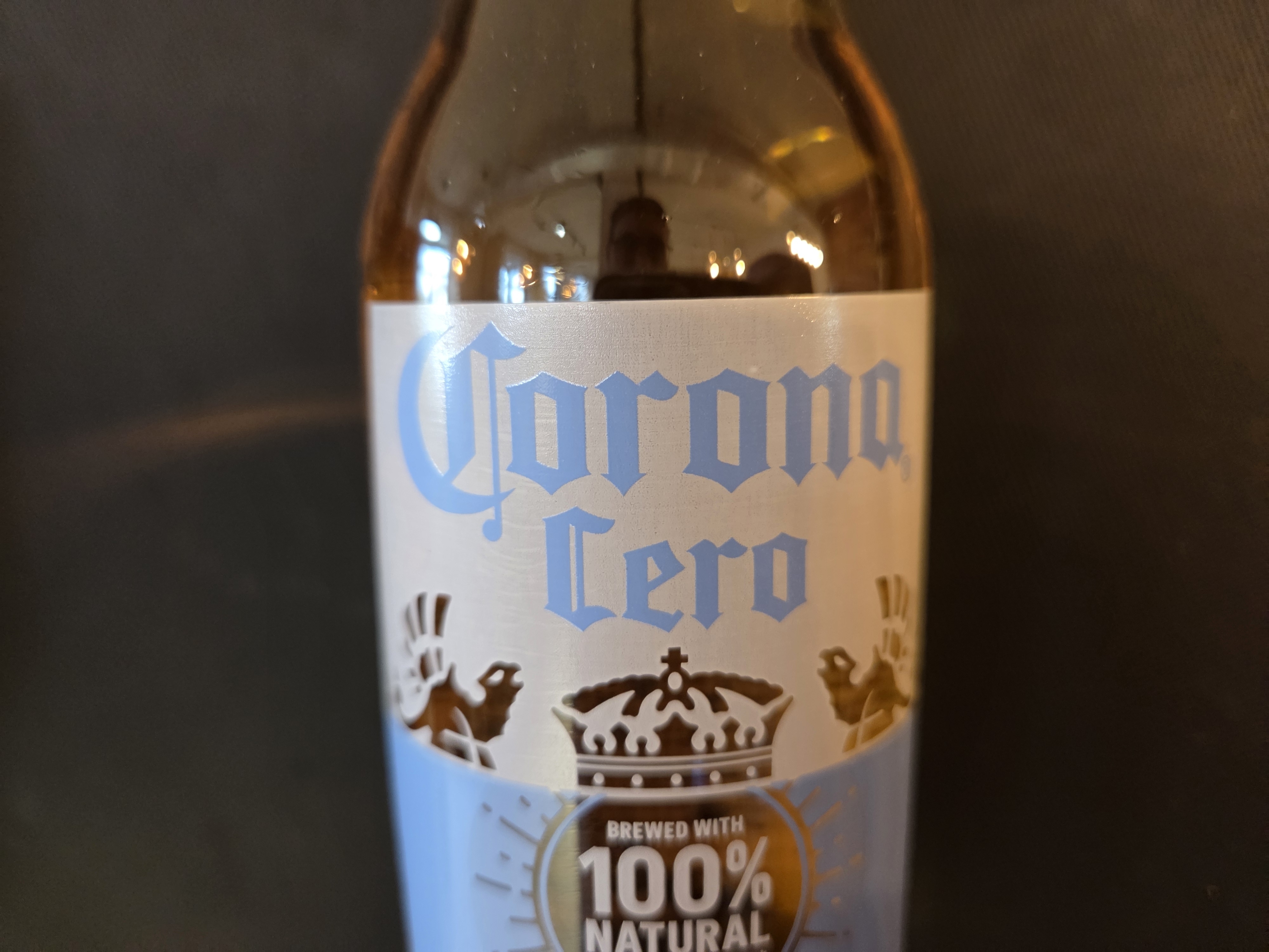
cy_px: 476
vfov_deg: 58.9
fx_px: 843
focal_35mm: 23
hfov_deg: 73.9
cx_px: 634
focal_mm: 5.4
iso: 1000
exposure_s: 1/100
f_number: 1.8
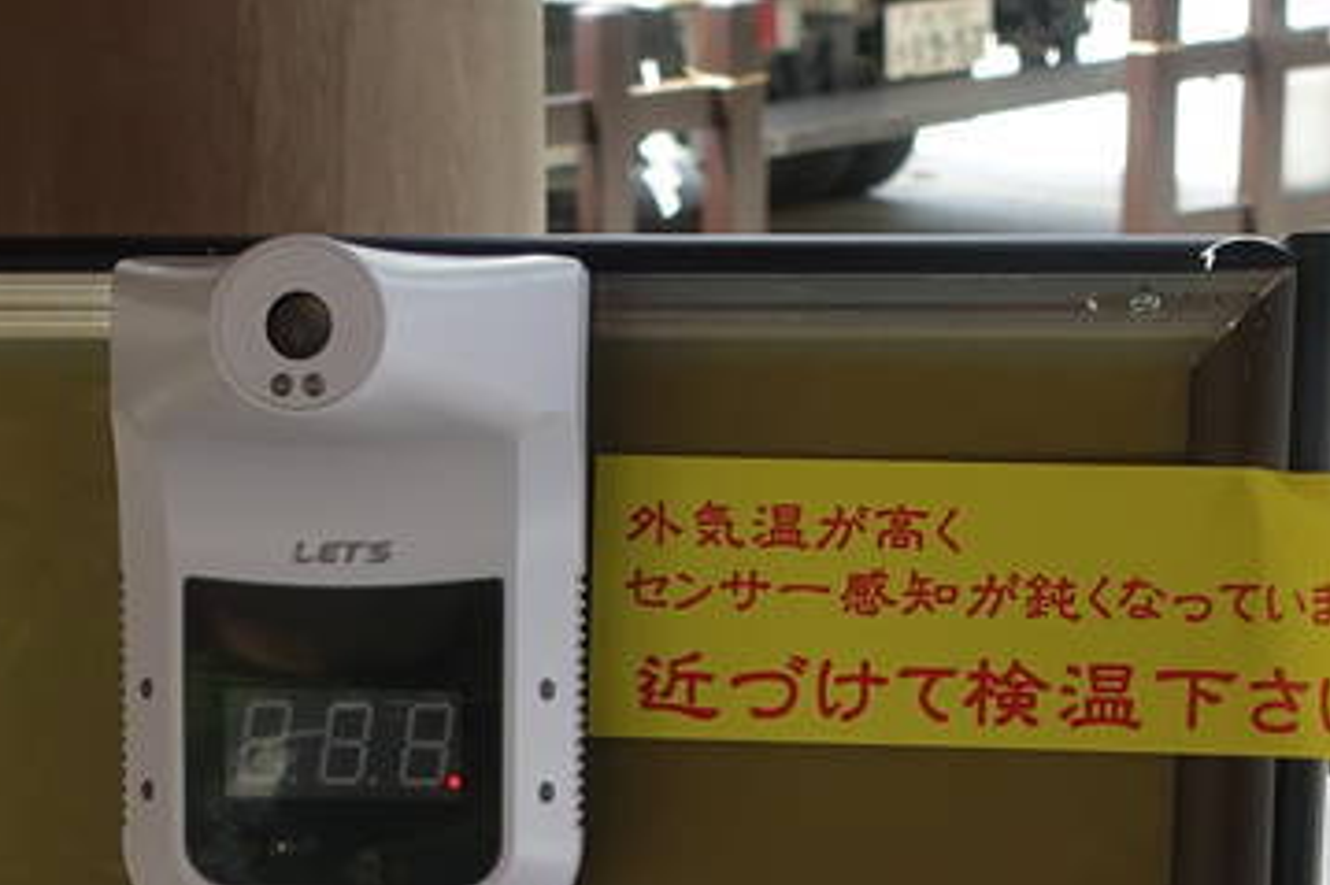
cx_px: 445
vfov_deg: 11.1
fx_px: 4320
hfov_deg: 17.5
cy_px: 1448
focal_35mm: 117
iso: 125
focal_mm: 12.99
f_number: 4
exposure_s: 1/125
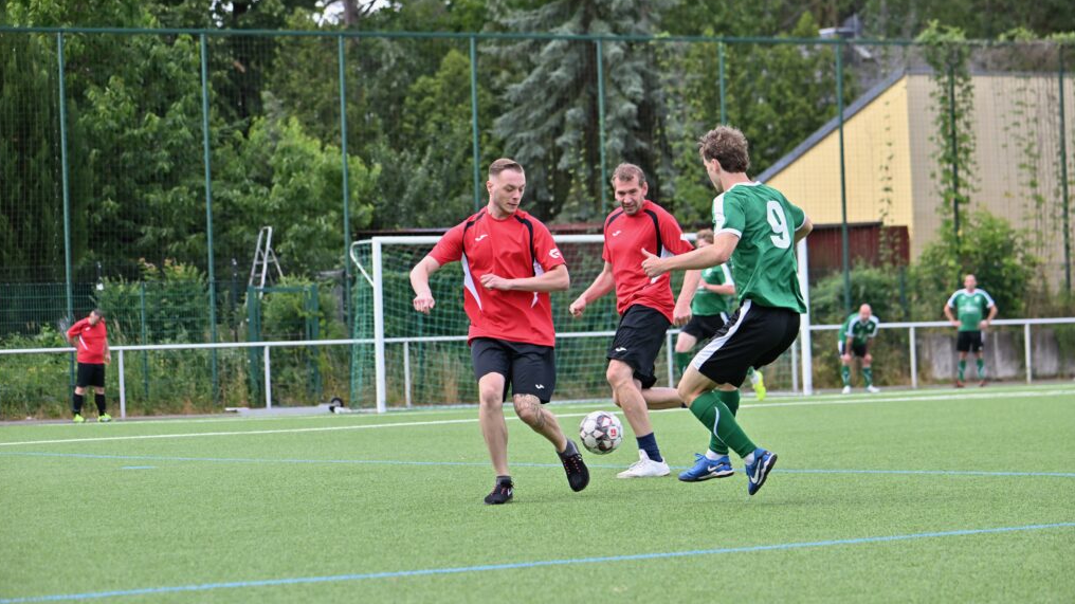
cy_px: 288
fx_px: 3762
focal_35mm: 132
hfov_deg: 16.3
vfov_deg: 9.2
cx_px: 534
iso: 500
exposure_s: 1/1600
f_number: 4.8
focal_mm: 125
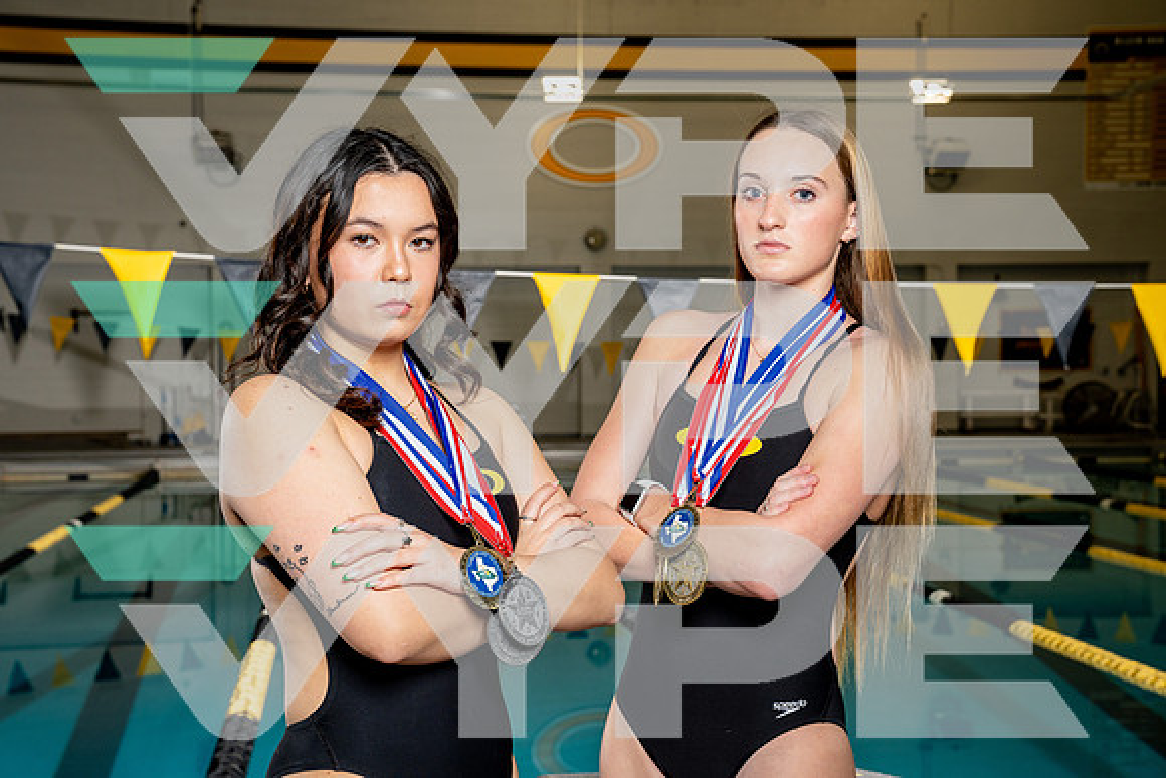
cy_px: 389
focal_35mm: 55
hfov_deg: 36.2
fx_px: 1782
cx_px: 583
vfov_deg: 24.6
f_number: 7.1
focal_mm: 55
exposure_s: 1/200
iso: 500
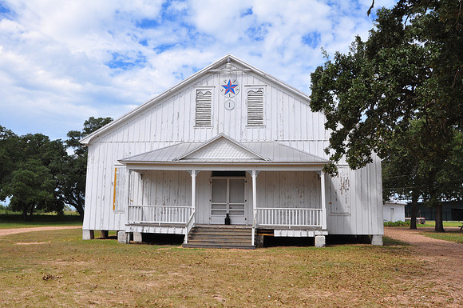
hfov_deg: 57.3
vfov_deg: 39.9
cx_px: 232
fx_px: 424
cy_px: 154
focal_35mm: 33
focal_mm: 22
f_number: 25
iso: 720
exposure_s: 1/125
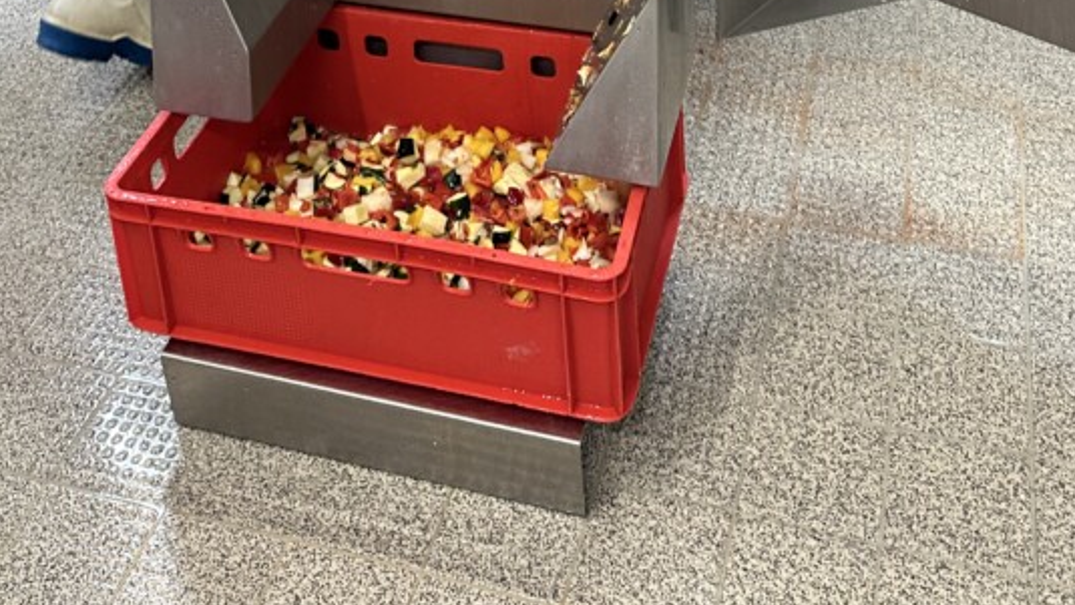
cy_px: -352
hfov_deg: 41.3
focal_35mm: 50
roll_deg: +5.6
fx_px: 1425
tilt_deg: -17.1
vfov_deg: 20.0
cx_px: 478
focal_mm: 6.86
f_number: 1.78
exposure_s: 1/100
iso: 200
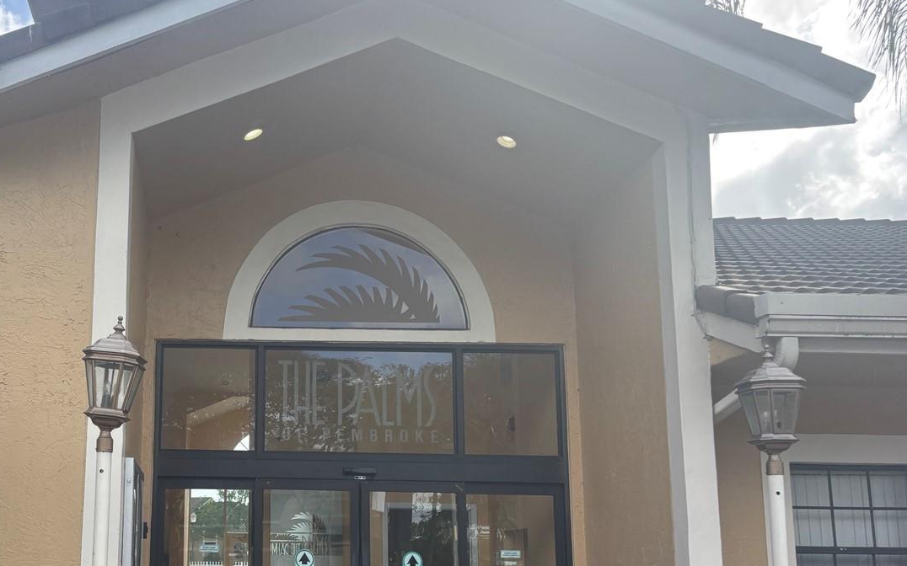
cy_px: 399
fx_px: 1013
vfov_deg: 30.9
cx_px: 248
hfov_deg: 46.8
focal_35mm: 41
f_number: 1.6
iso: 50
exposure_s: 1/1007
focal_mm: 5.96
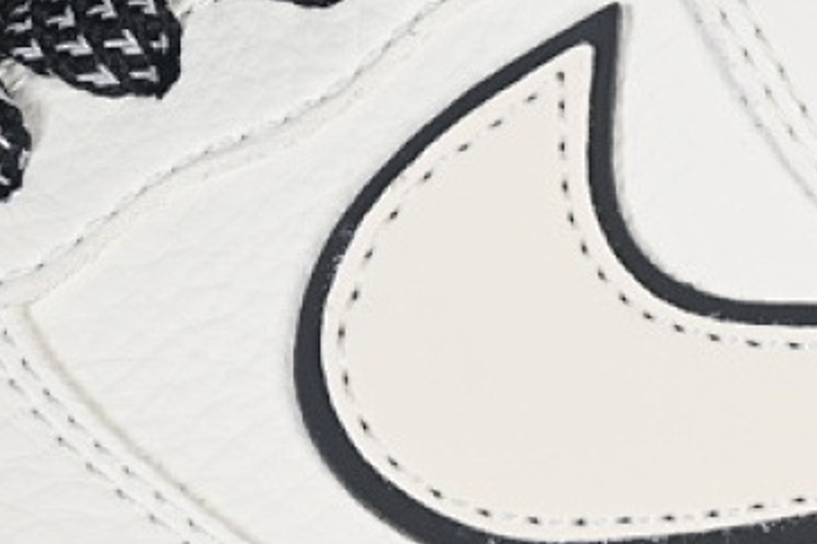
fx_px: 5081
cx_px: 668
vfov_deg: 6.1
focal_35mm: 224
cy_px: 442
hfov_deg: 9.2
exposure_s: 1/80
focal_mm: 50
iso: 160
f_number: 7.1
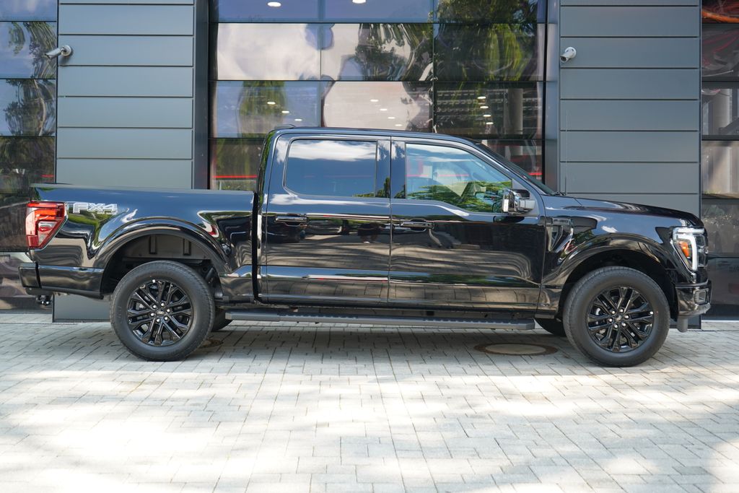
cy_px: 246
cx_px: 370
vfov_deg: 31.9
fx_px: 862
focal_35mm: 42
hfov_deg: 46.4
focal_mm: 42
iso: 320
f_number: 4.5
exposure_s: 1/60
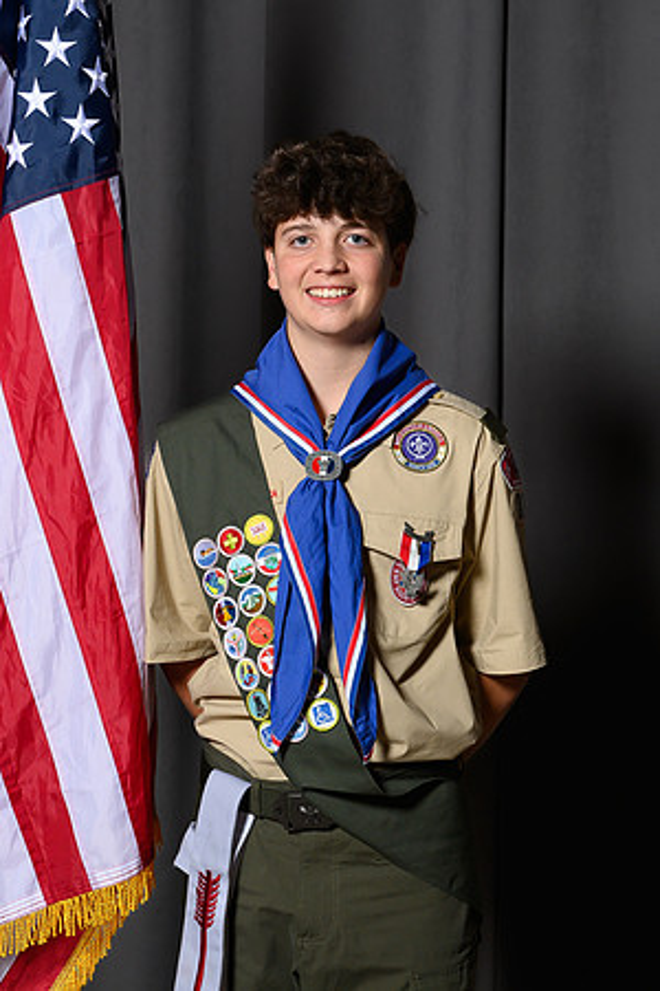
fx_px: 2580
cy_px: 439
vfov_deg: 21.7
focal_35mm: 94
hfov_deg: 14.6
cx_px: 320
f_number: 8
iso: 400
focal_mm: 56
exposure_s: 1/125
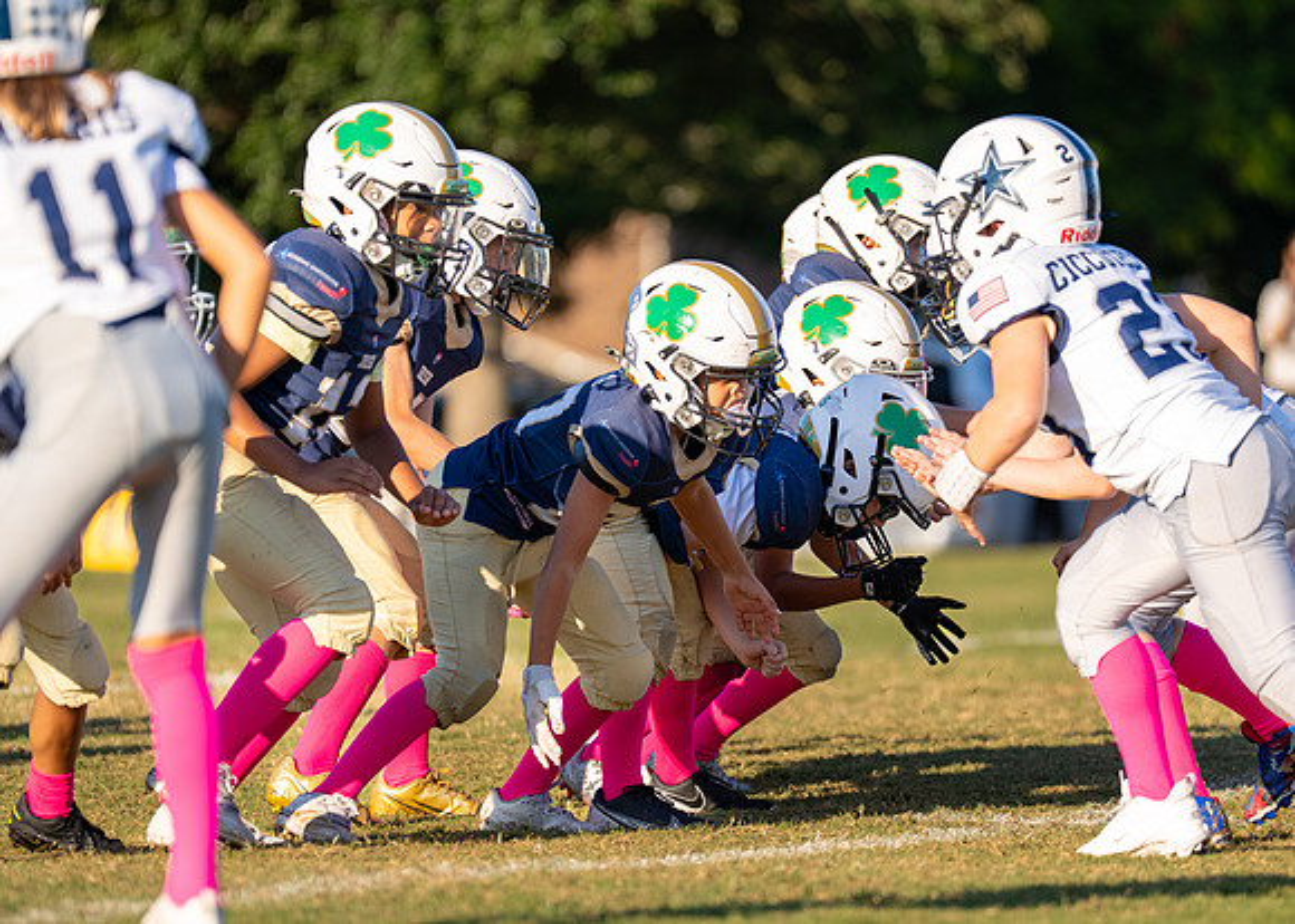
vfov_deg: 4.6
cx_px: 749
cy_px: 592
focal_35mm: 312
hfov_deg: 6.5
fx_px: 11461
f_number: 2.8
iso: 200
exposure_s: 1/2500
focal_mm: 200
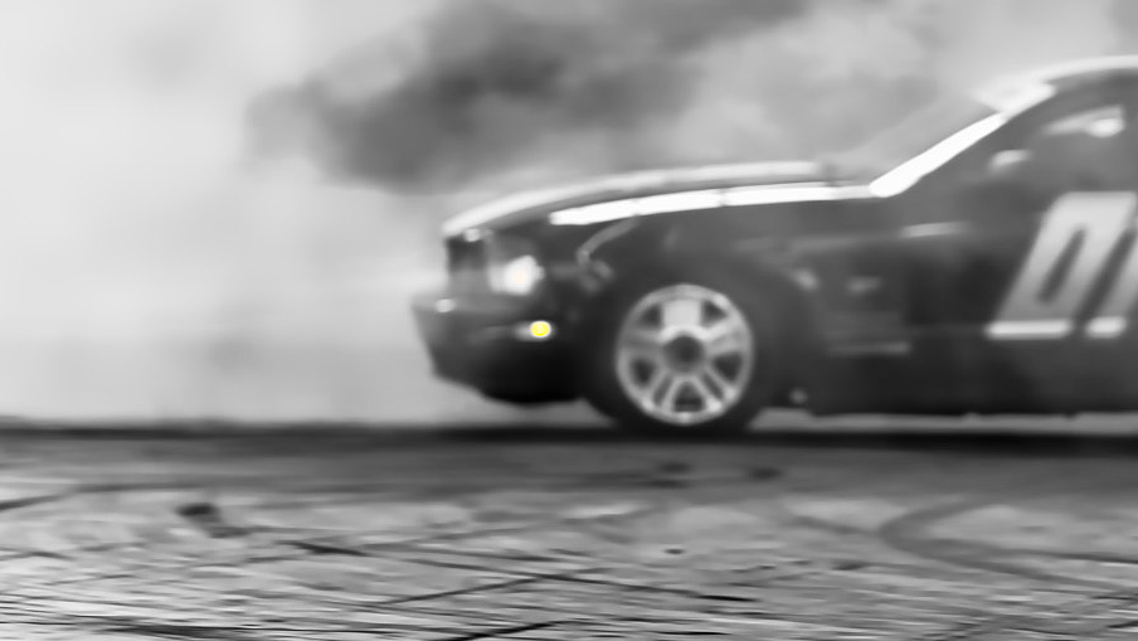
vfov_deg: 4.6
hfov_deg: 8.1
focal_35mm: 267
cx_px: 939
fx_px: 8059
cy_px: 297
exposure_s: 1/60
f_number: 2.8
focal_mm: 144
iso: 500
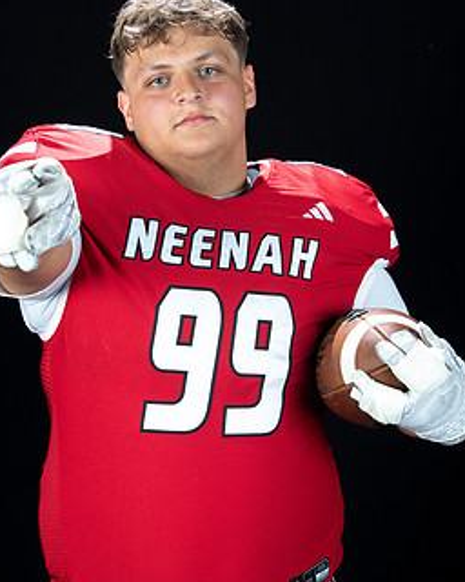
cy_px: 307
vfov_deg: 25.7
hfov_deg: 20.7
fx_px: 1273
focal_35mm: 74
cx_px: 223
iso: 320
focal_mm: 56
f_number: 9
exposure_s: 1/160
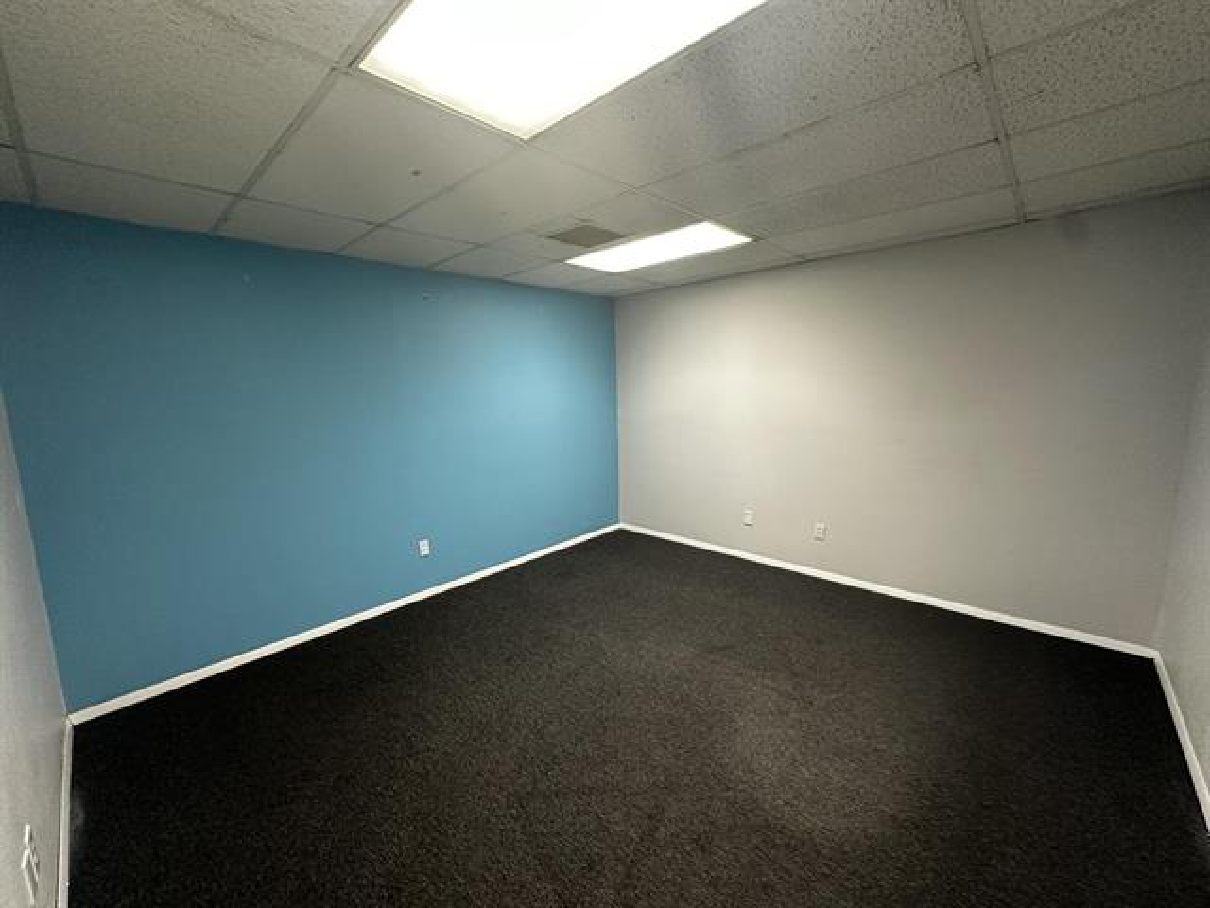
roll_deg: +0.9
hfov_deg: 102.1
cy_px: 454
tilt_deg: -8.3
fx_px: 489
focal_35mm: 14
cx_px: 605
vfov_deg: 85.7
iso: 250
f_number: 2.2
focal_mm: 2.22
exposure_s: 1/120
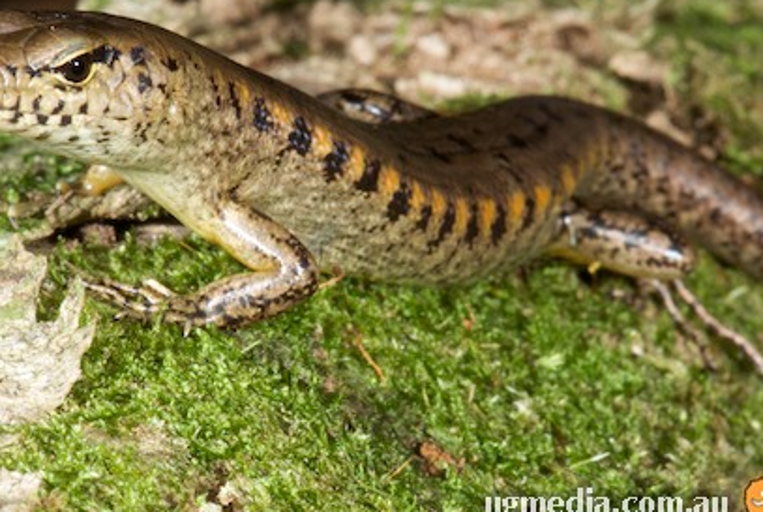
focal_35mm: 194
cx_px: 345
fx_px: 4111
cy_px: 228
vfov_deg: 7.1
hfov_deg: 10.6
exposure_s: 1/100
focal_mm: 105
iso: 100
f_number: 36
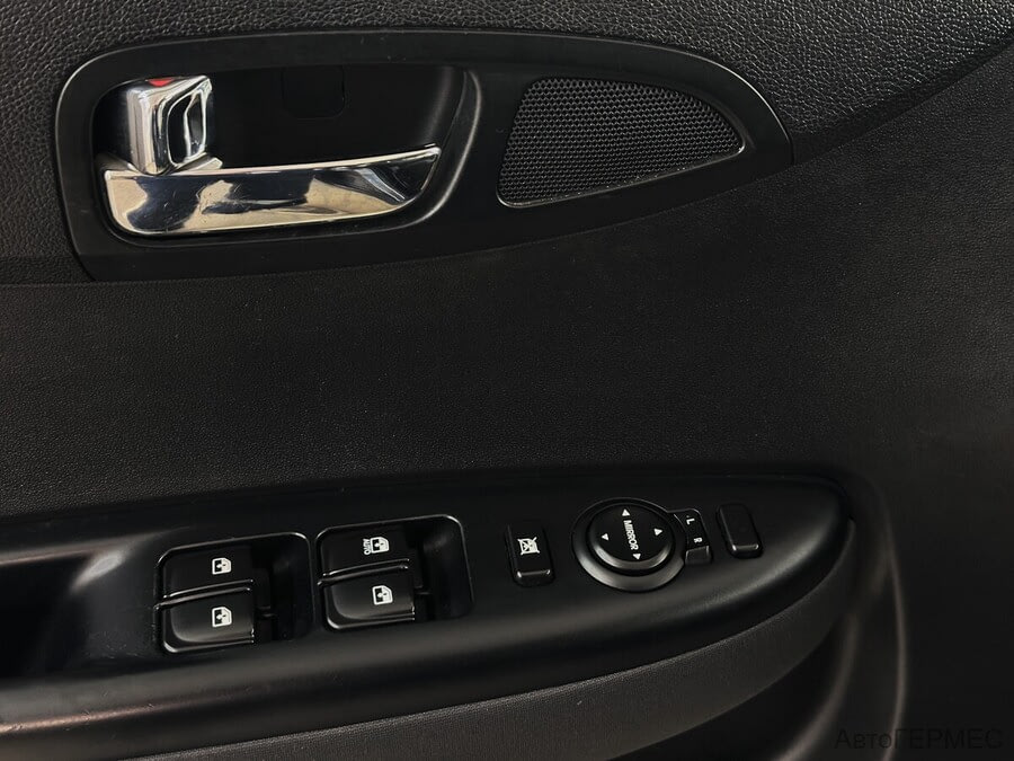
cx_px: 507
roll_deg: +0.3
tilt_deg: -41.5
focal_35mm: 48
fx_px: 1406
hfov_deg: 39.7
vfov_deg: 30.3
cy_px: 380
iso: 500
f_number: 1.78
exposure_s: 1/33
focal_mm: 6.86
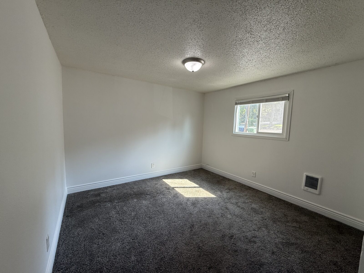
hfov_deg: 102.1
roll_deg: -2.2
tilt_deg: -4.9
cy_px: 136
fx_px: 147
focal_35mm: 14
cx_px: 182
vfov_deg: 85.7
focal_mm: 2.22
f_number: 2.2
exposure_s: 1/120
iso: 80
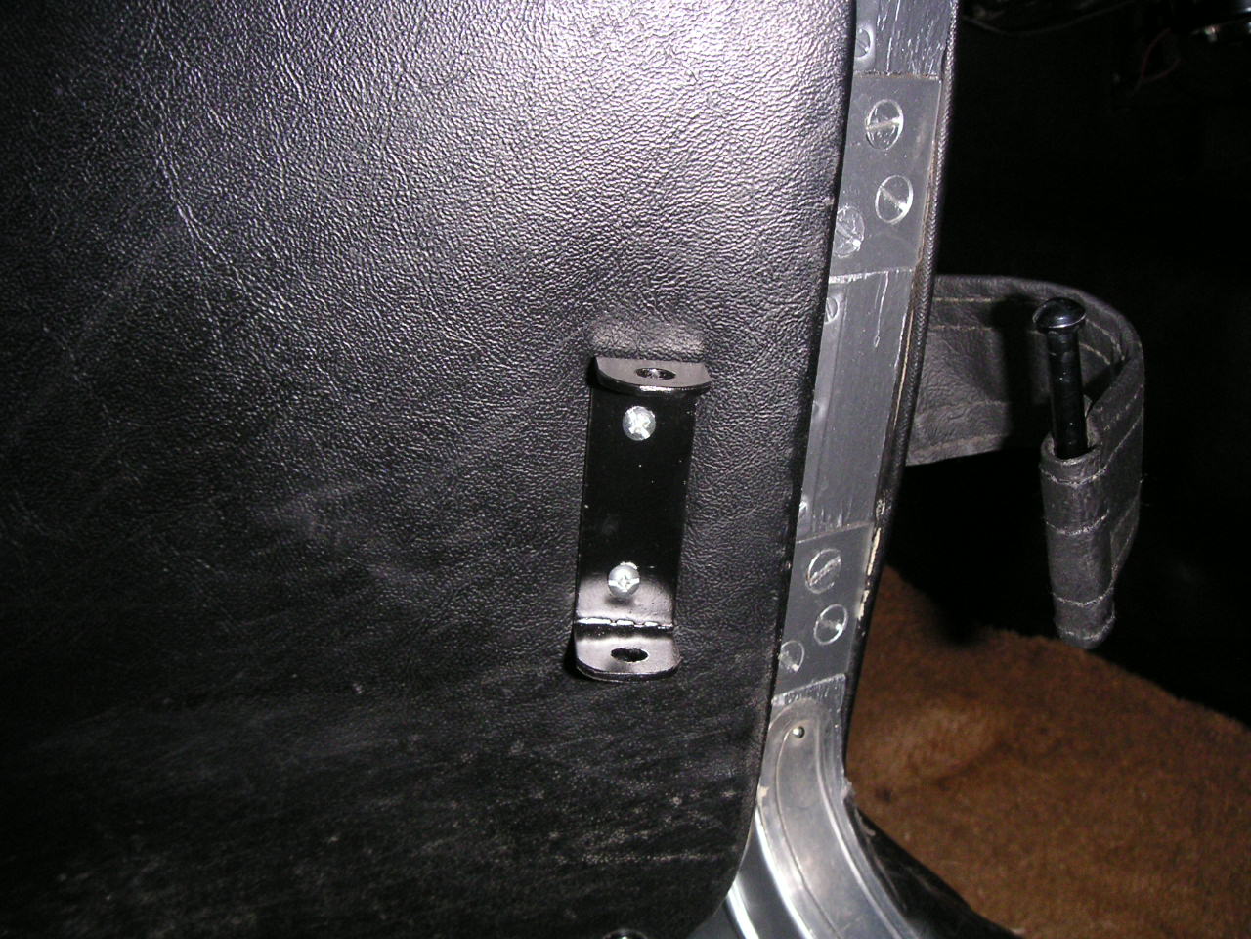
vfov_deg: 38.7
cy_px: 470
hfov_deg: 50.1
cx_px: 626
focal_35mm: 37
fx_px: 1337
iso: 160
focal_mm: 5.7
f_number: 6.7
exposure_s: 1/45
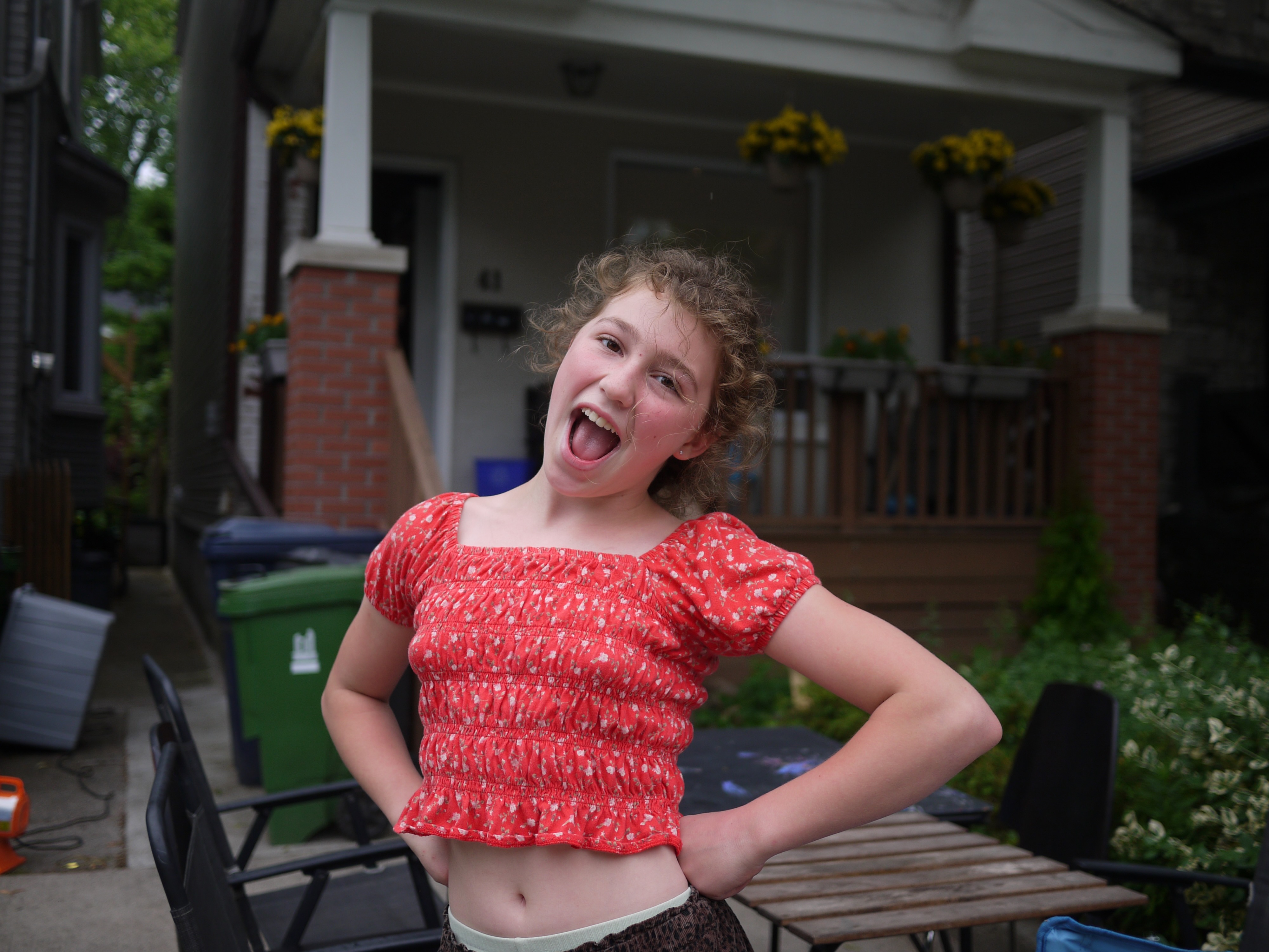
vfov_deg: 36.0
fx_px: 1466
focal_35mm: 40
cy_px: 476
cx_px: 634
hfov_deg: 46.8
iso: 100
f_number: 1.8
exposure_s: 1/800
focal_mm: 20
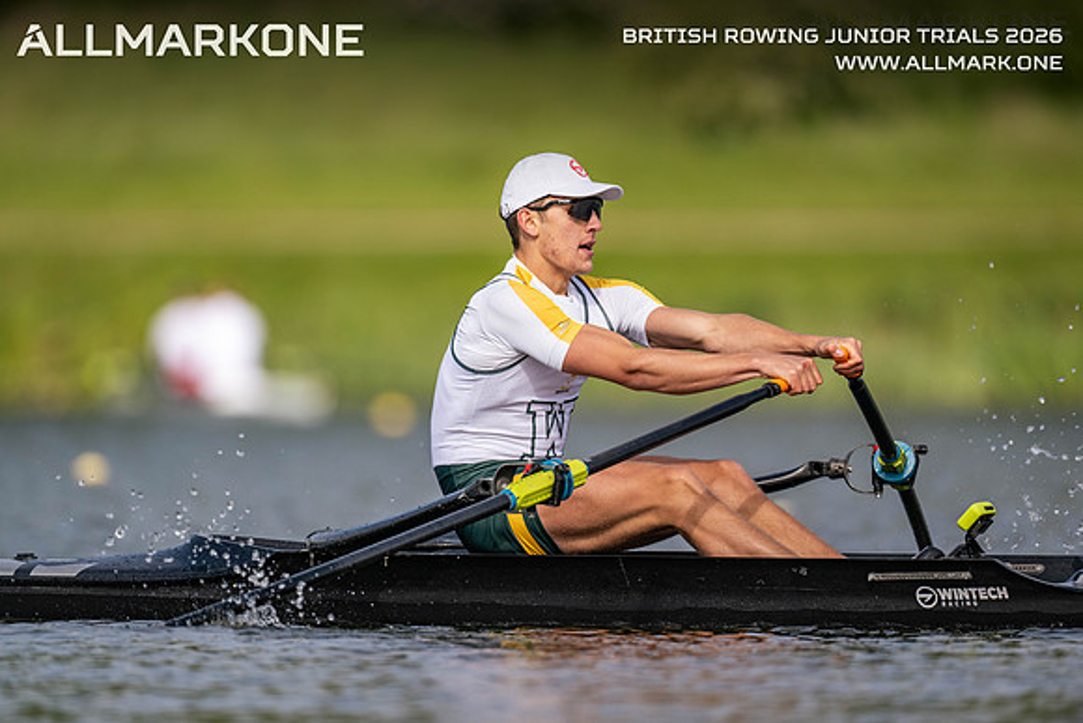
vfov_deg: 2.3
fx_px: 18053
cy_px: 362
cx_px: 542
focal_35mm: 600
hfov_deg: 3.4
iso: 280
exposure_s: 1/2500
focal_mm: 600
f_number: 4
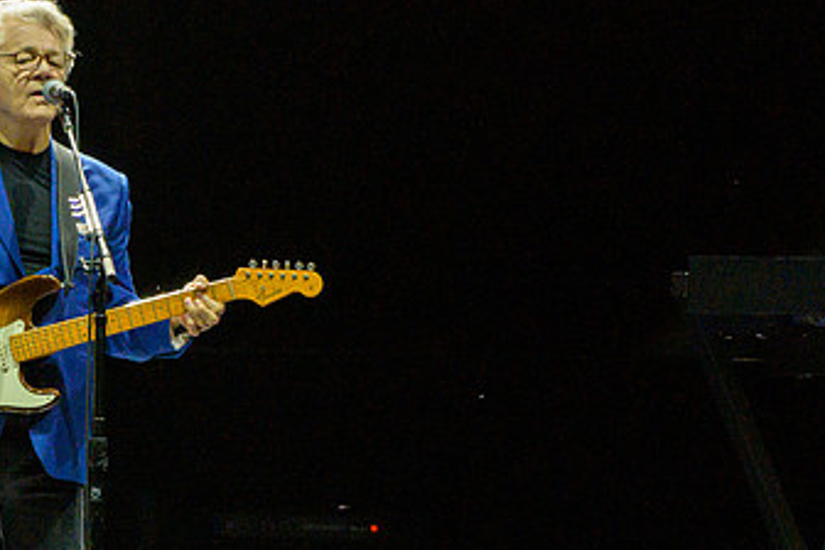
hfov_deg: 2.1
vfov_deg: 1.4
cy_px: 71
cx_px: 265
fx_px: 22457
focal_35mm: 980
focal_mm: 340
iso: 4000
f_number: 7.1
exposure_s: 1/500
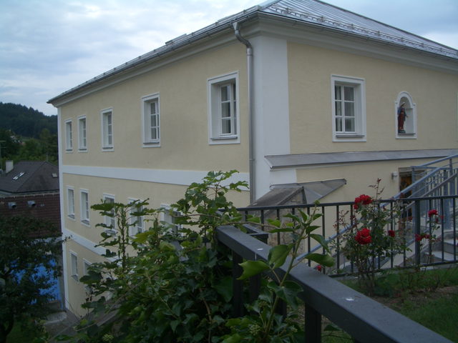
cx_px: 229
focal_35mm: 35
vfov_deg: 40.7
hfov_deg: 52.6
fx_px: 463
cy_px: 172
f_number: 4.3
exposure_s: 1/320
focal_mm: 5.8
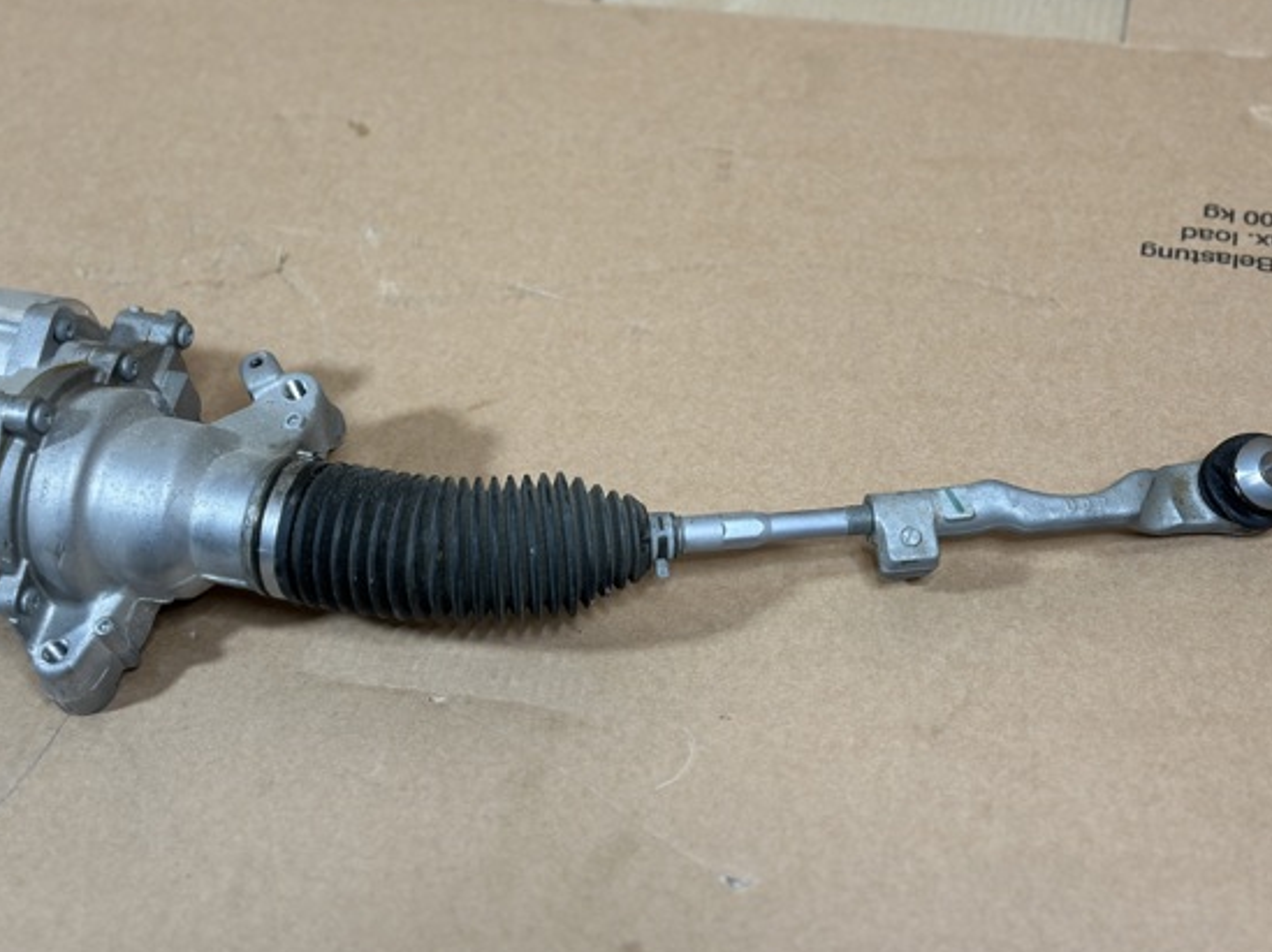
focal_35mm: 56
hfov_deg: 34.3
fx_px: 2056
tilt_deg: -48.0
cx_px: 693
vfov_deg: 26.1
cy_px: 464
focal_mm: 6.86
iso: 160
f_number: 1.78
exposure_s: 1/50
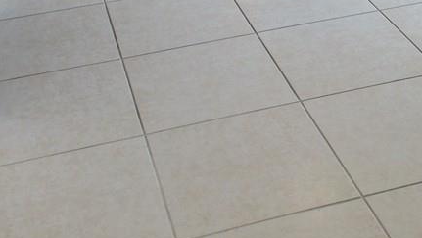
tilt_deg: -16.2
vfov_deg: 14.8
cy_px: -133
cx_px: 265
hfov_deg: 28.1
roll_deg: +4.2
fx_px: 840
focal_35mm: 75
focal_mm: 4.15
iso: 50
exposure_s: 1/120
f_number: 2.2
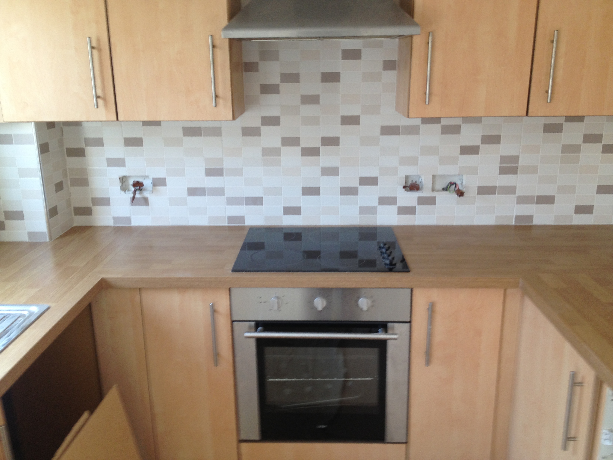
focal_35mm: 35
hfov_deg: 52.6
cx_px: 306
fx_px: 620
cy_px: 230
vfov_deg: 40.7
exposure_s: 1/40
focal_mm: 4.28
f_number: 2.4
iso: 50
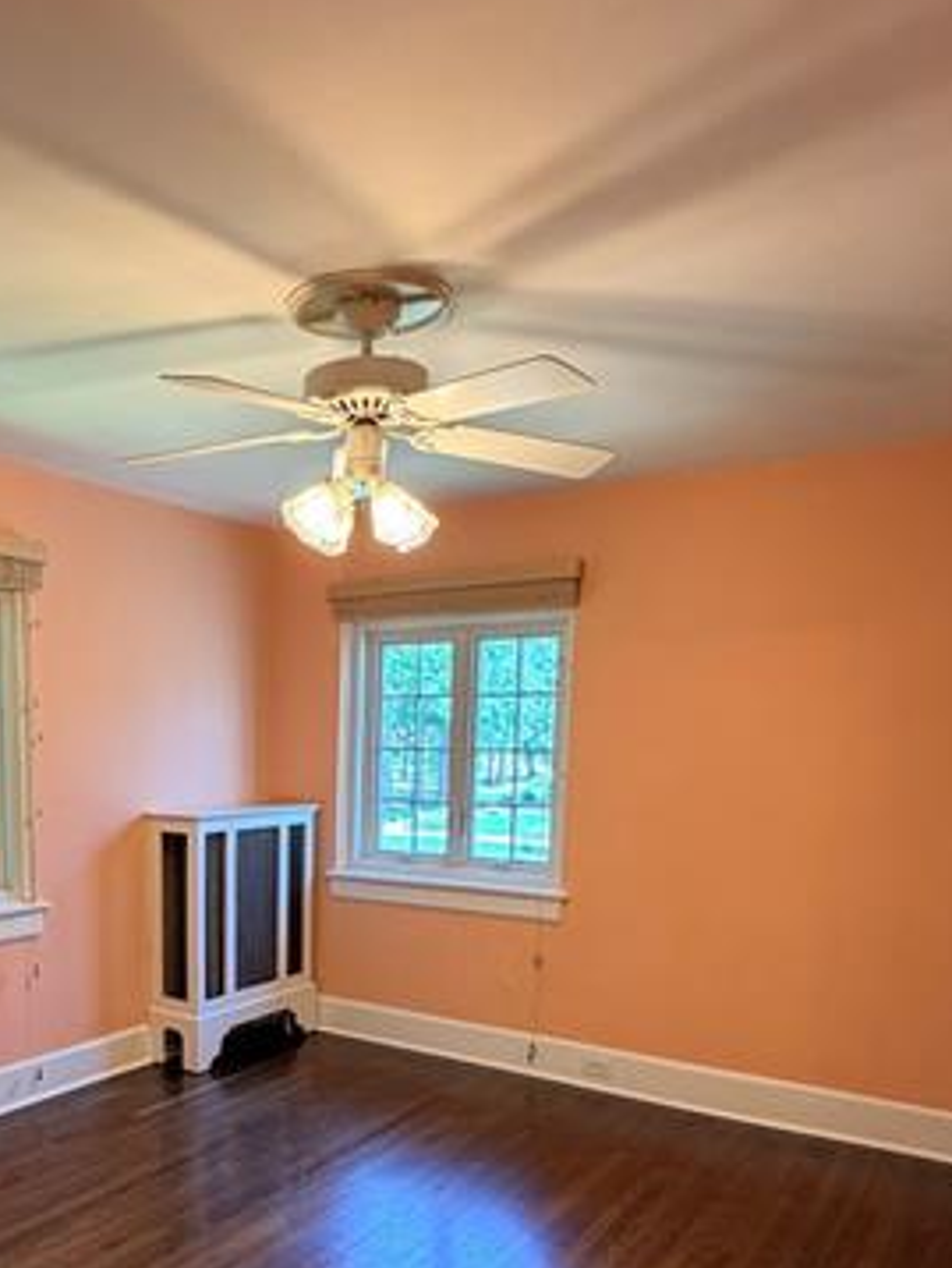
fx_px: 1099
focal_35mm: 30
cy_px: 907
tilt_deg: -9.2
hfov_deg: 45.3
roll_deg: -0.1
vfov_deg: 57.7
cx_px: 241
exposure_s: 1/60
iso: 200
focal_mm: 2.22
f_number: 2.2
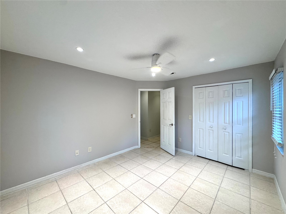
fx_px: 116
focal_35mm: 14
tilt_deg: -0.3
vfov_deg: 85.7
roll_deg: -0.4
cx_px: 143
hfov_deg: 102.1
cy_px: 107
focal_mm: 2.22
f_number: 2.2
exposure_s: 1/122
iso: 250
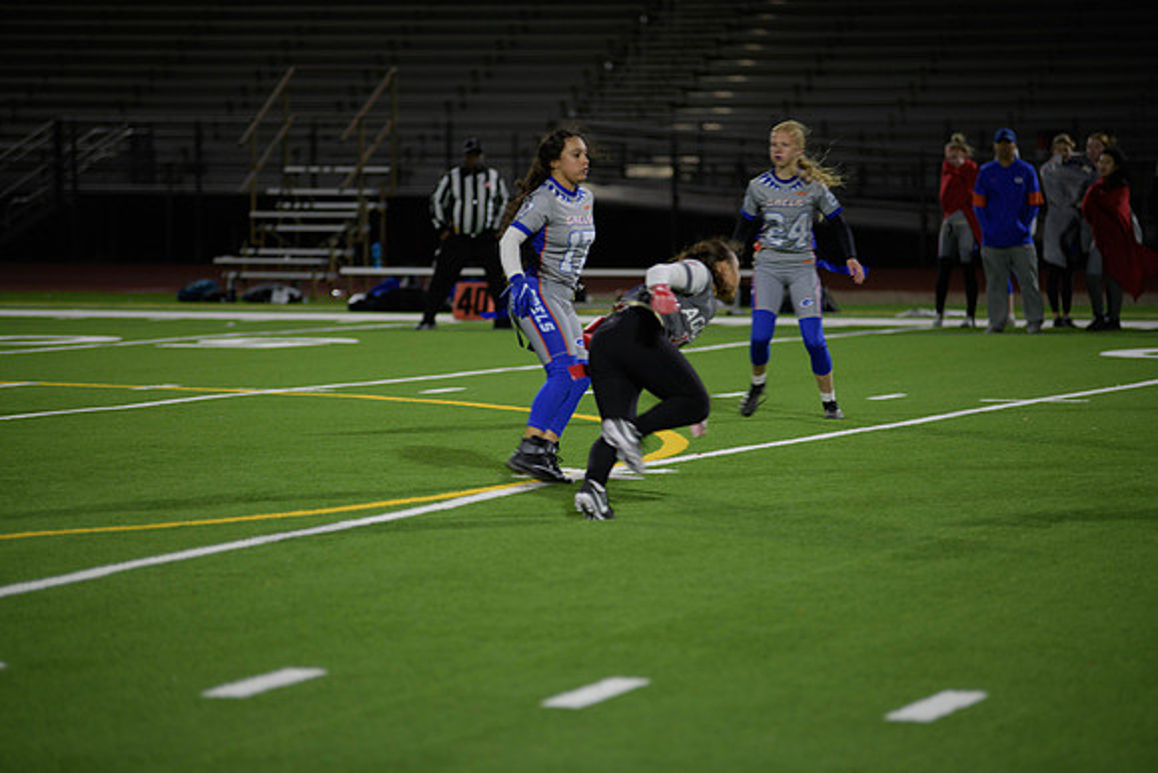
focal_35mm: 165
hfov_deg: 12.4
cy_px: 386
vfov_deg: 8.3
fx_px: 5308
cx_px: 579
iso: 560
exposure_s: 1/200
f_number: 2.8
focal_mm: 165
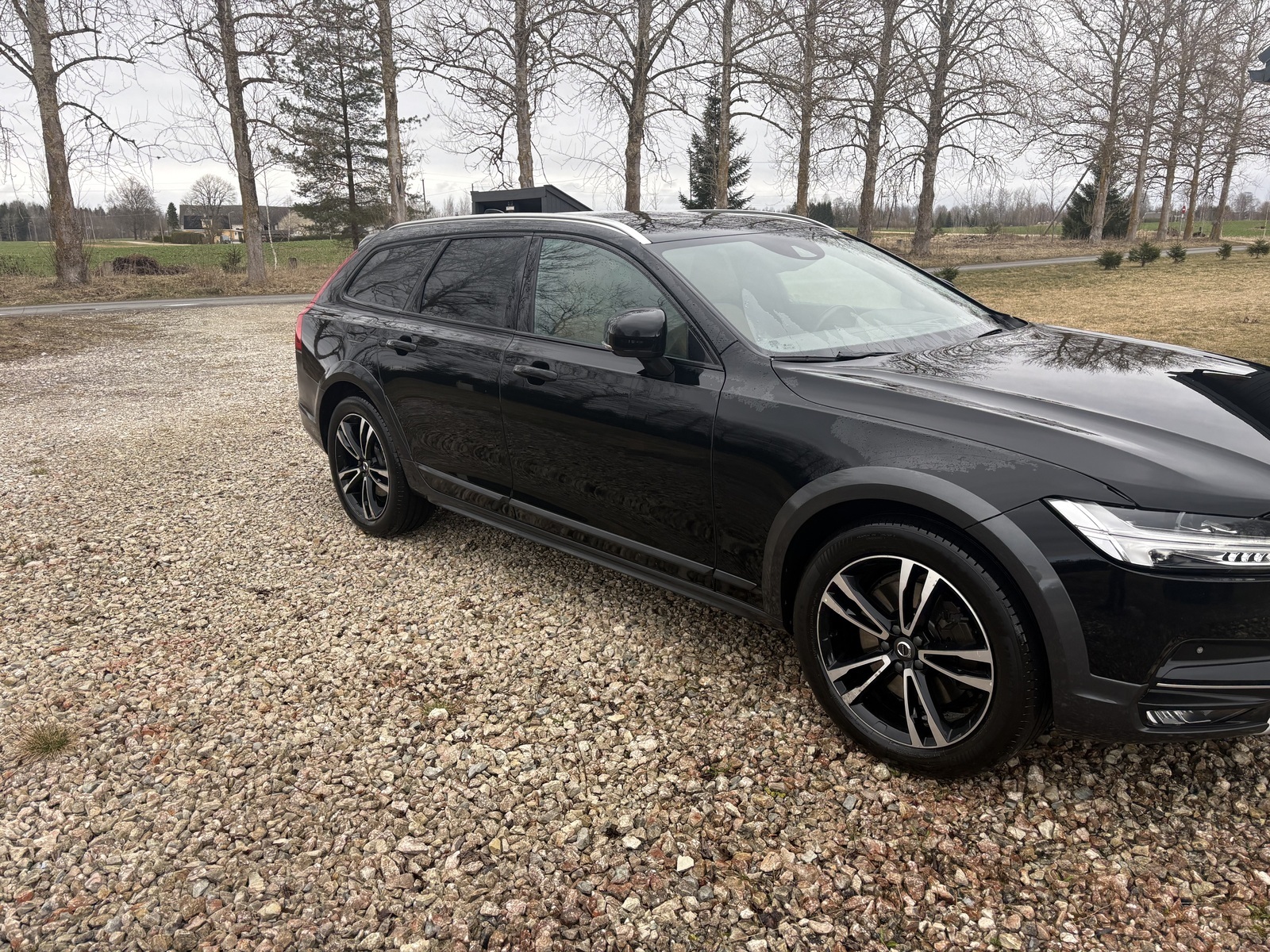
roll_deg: +0.5
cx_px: 635
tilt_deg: -14.9
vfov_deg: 53.1
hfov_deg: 67.3
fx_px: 954
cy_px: 476
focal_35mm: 26
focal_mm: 5.96
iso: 50
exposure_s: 1/612
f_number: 1.6
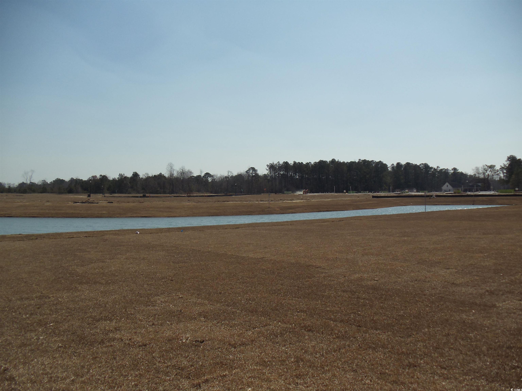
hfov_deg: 42.9
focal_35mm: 44
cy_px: 196
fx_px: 664
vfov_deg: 32.9
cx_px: 261
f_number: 7.1
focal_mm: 6
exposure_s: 1/800
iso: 100
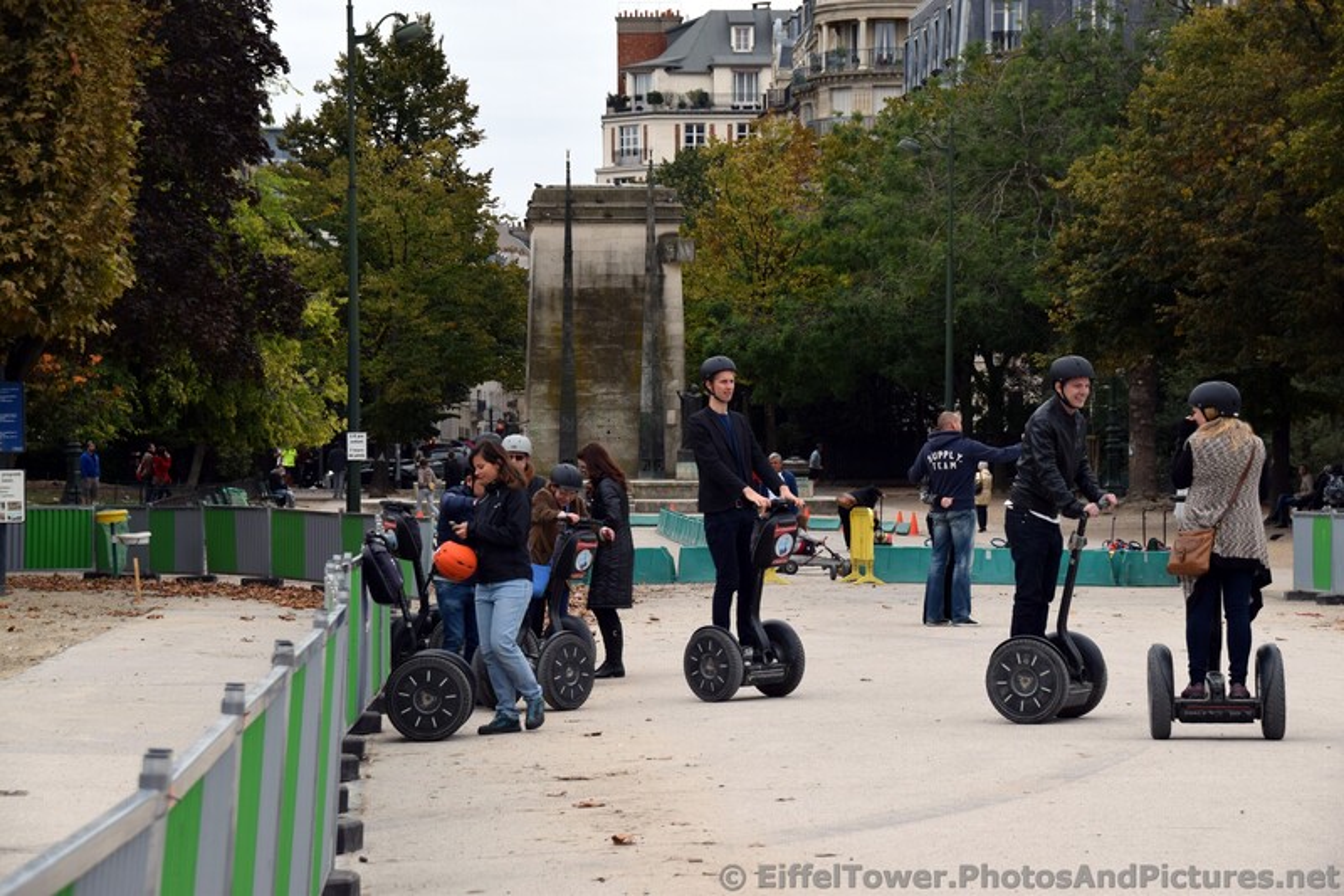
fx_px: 4199
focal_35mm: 112
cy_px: 448
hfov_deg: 18.2
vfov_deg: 12.2
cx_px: 672
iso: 200
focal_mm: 75
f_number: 8
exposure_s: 1/250
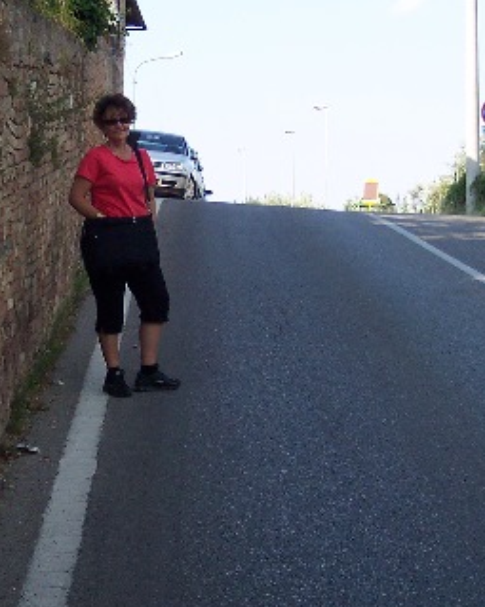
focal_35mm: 93
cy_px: 107
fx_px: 1669
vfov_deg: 20.3
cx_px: 234
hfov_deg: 16.5
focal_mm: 8
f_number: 2.8
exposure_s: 1/700
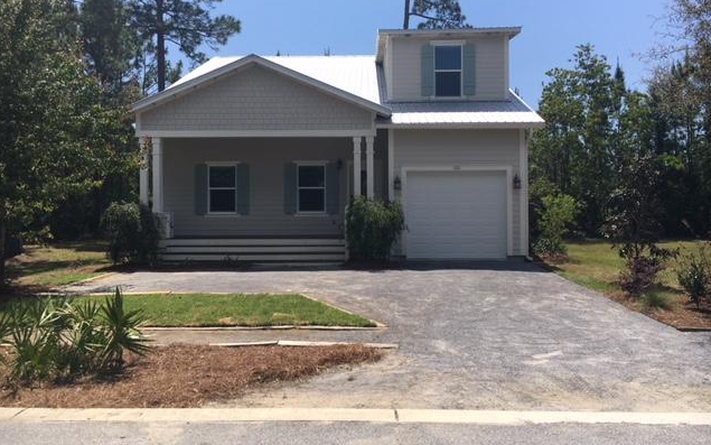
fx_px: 601
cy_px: 194
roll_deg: -0.9
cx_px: 354
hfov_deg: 61.2
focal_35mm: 31
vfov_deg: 40.5
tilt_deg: -1.1
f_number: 2.2
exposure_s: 1/1789
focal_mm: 4.15
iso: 25
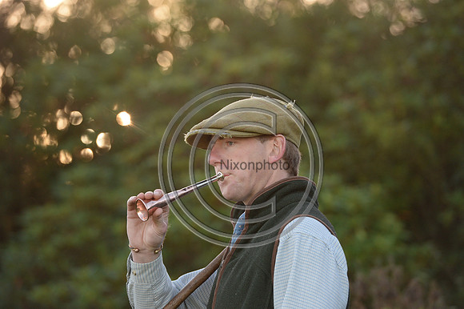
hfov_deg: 10.3
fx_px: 2576
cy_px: 154
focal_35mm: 200
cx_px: 232
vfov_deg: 6.9
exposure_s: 1/800
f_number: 4.5
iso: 1100
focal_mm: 200
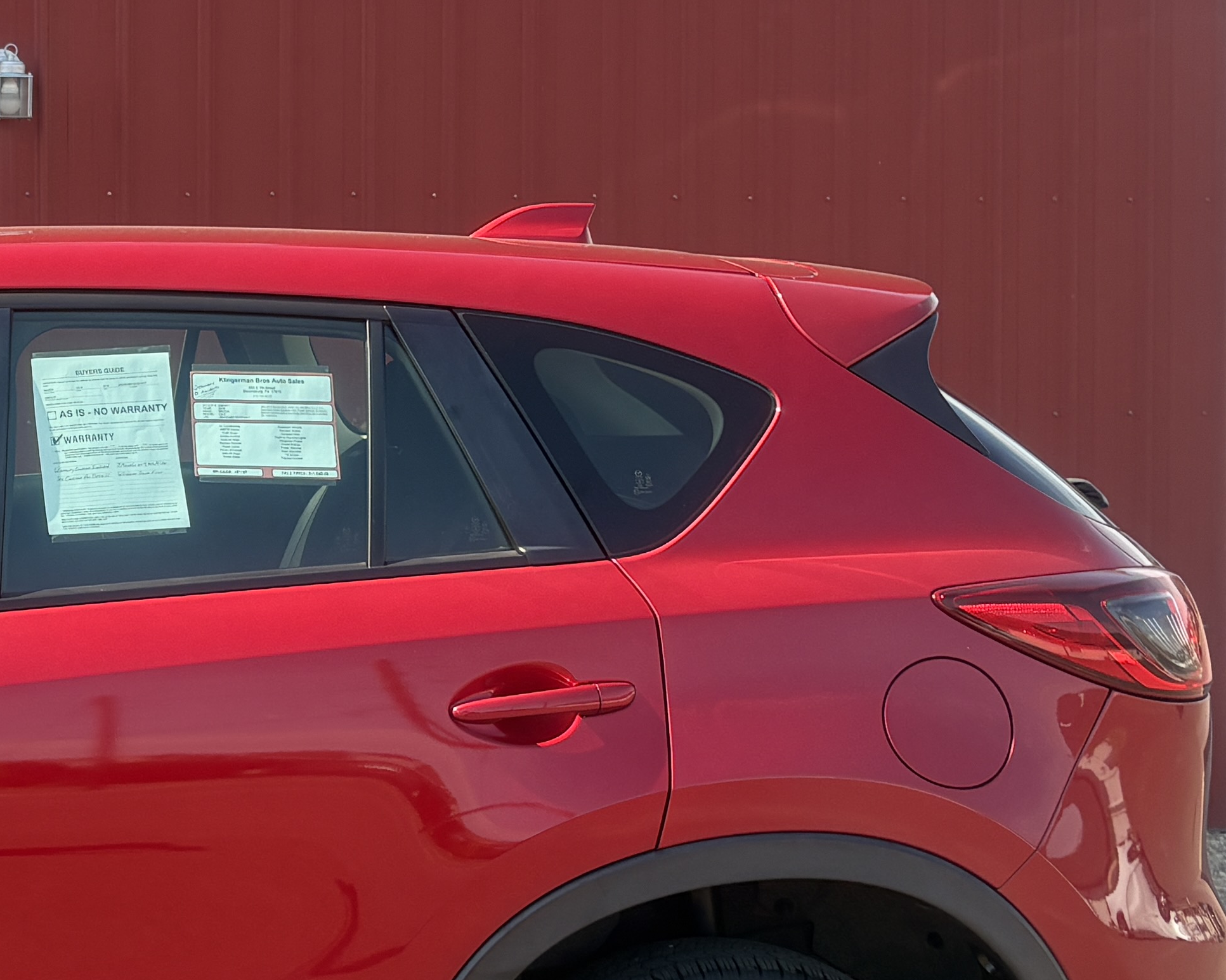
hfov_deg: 23.1
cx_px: -271
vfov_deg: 20.4
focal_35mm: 75
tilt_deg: -0.5
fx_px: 2721
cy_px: 341
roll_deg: +0.6
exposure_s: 1/873
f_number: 1.6
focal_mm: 5.96
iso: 64
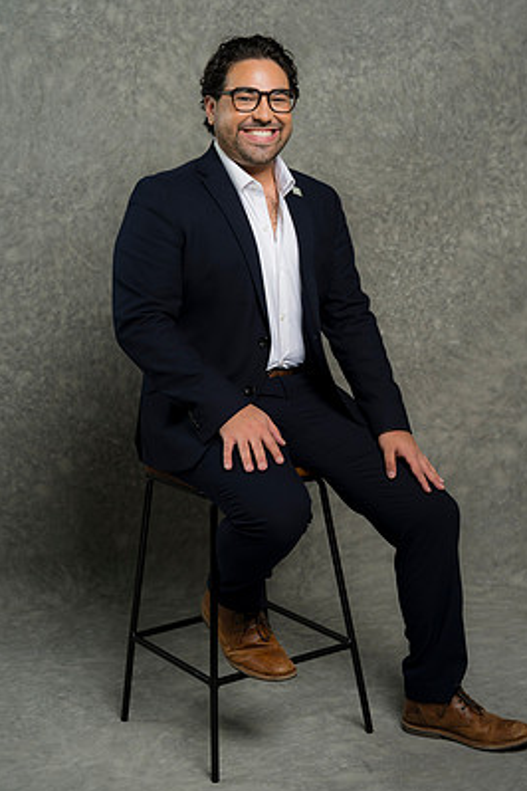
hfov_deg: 21.9
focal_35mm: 62
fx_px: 1361
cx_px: 295
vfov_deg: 32.4
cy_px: 408
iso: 125
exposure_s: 1/160
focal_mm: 55
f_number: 4
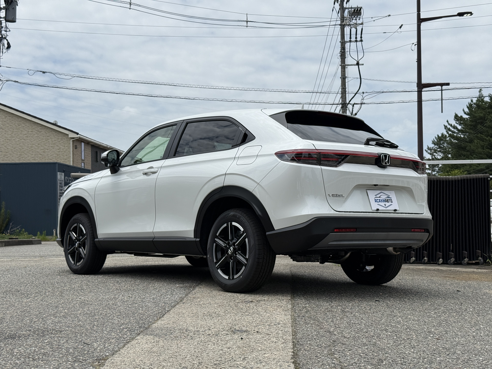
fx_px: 682
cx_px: 246
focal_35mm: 48
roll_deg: -0.2
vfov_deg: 30.3
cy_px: 184
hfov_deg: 39.7
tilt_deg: +2.3
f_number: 1.78
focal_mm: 6.76
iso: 64
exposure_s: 1/9901
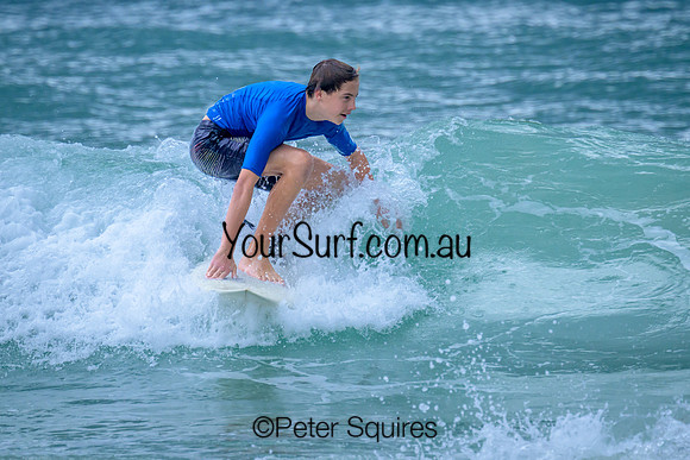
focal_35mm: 767
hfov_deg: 2.7
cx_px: 369
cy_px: 145
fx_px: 14713
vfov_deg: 1.8
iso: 1250
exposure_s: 1/2000
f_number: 8
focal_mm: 560
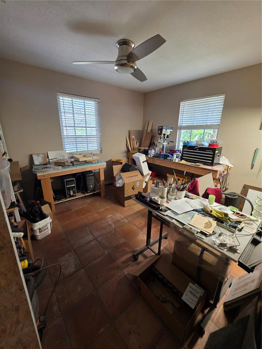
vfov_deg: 106.2
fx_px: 131
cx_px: 131
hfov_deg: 89.9
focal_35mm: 13
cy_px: 174
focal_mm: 2.2
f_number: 1.9
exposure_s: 1/60
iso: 200
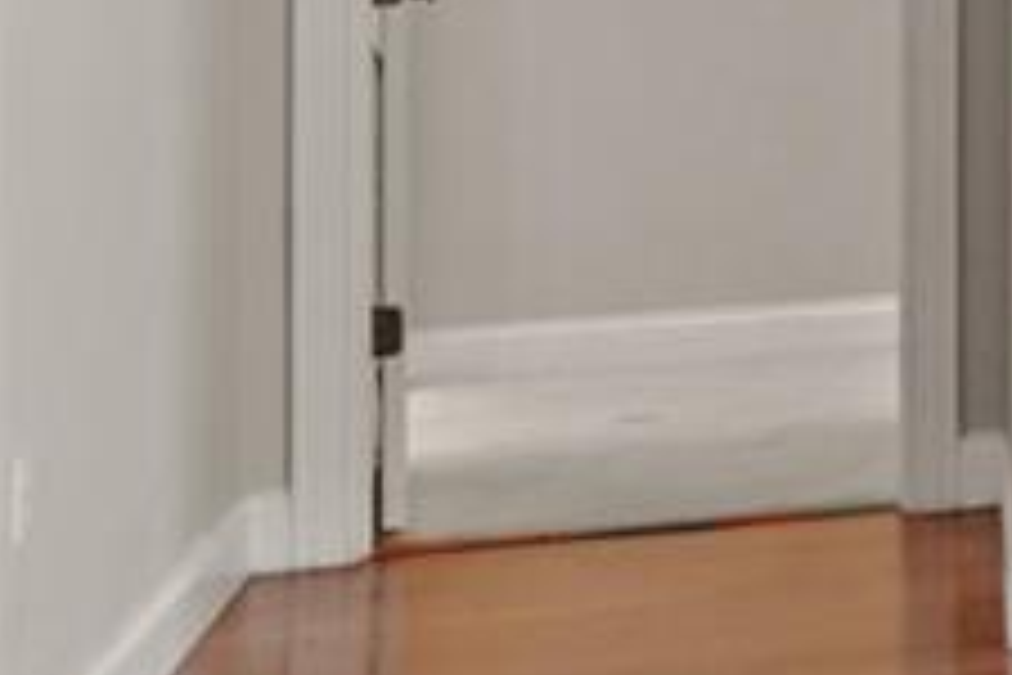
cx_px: 2946
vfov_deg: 11.3
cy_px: -238
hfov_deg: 11.4
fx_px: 3305
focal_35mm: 118
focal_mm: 11
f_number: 9
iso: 200
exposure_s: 1/3
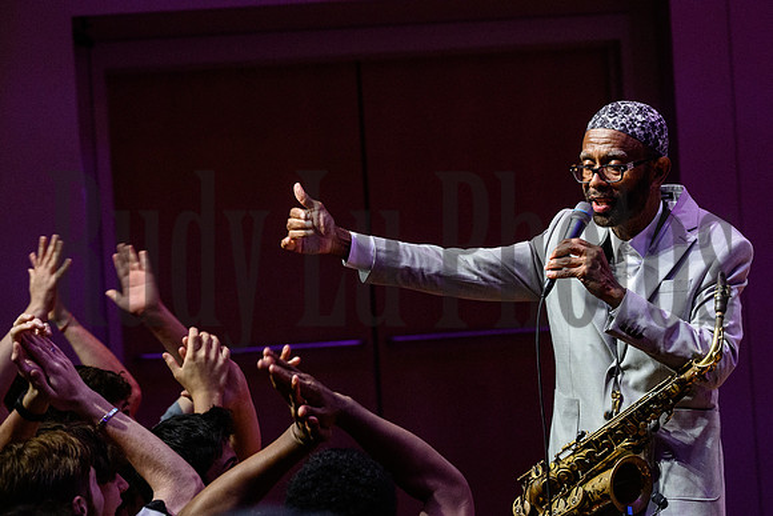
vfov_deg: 6.8
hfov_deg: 10.2
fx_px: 4340
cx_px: 403
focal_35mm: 202
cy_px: 290
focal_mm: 180
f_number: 8
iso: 5000
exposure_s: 1/400
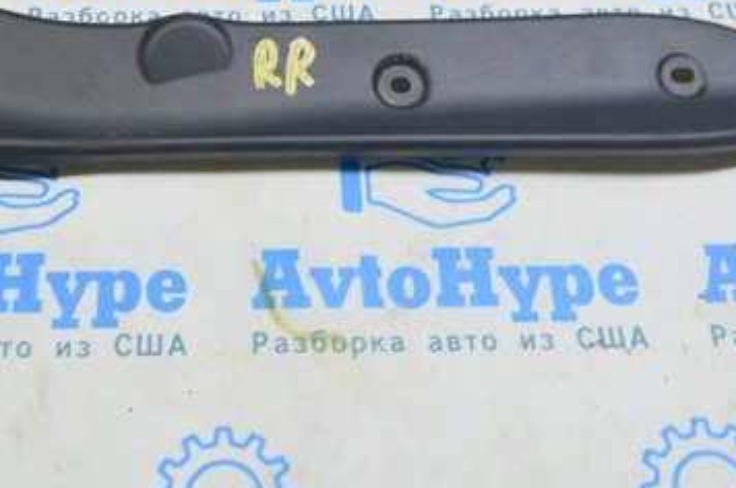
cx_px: 232
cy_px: 150
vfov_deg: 24.8
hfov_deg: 36.5
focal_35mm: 54
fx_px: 1102
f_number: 5.6
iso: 400
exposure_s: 1/15
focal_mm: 20
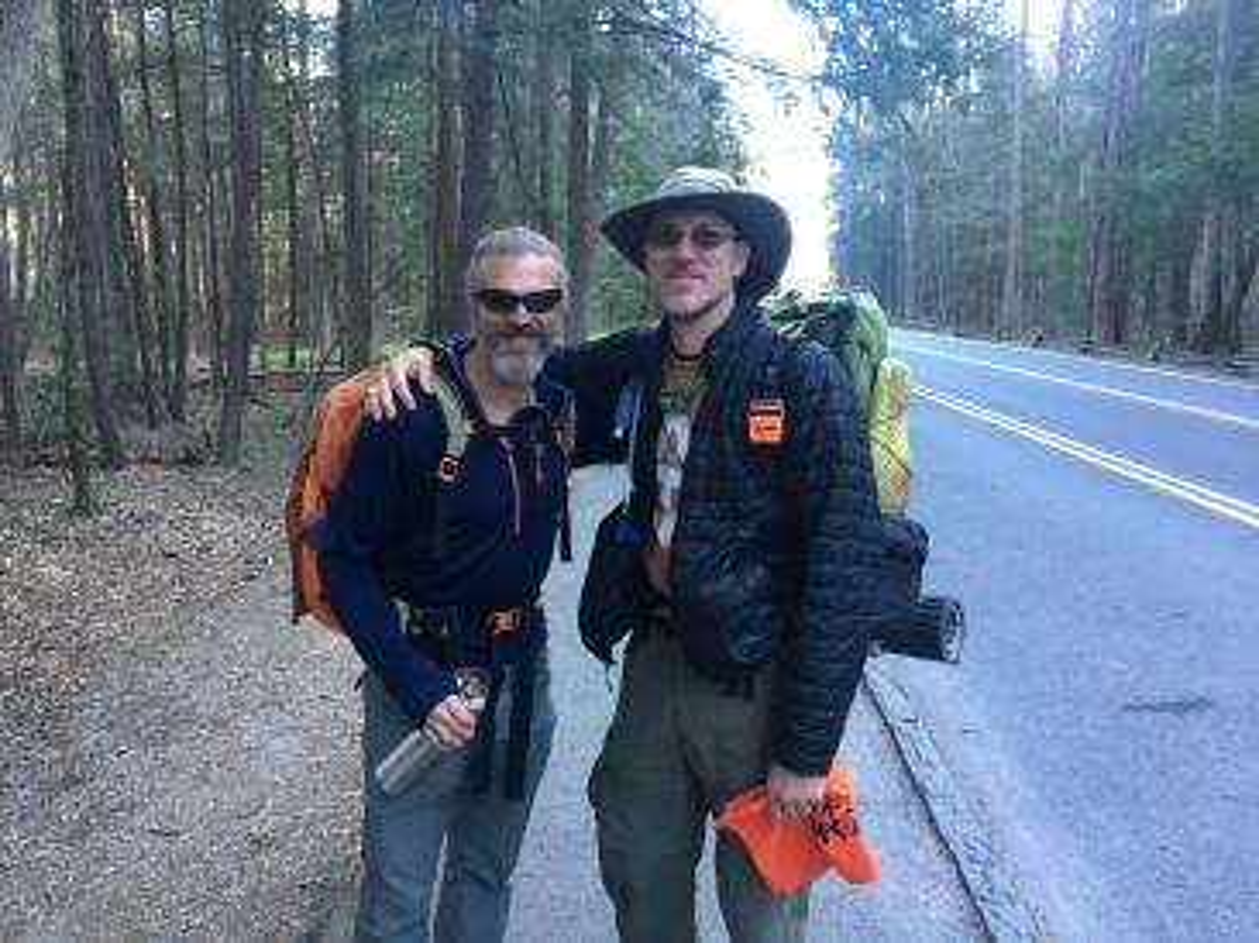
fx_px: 1054
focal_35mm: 29
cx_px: 630
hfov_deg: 61.7
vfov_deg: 48.2
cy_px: 472
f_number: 2.2
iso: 64
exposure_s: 1/30
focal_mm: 4.15
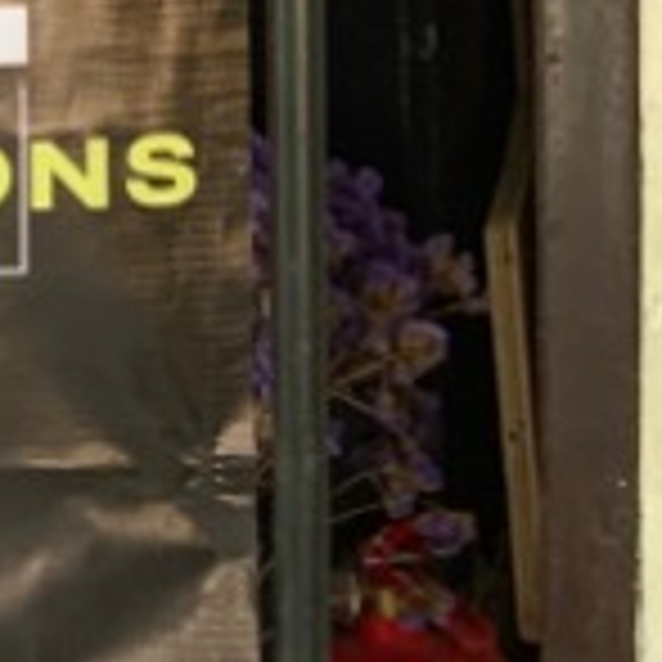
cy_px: -108
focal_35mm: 174
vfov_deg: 9.9
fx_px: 3765
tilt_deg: -6.8
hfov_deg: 9.0
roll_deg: +1.0
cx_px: -955
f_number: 1.8
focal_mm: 3
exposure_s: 1/122
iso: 50
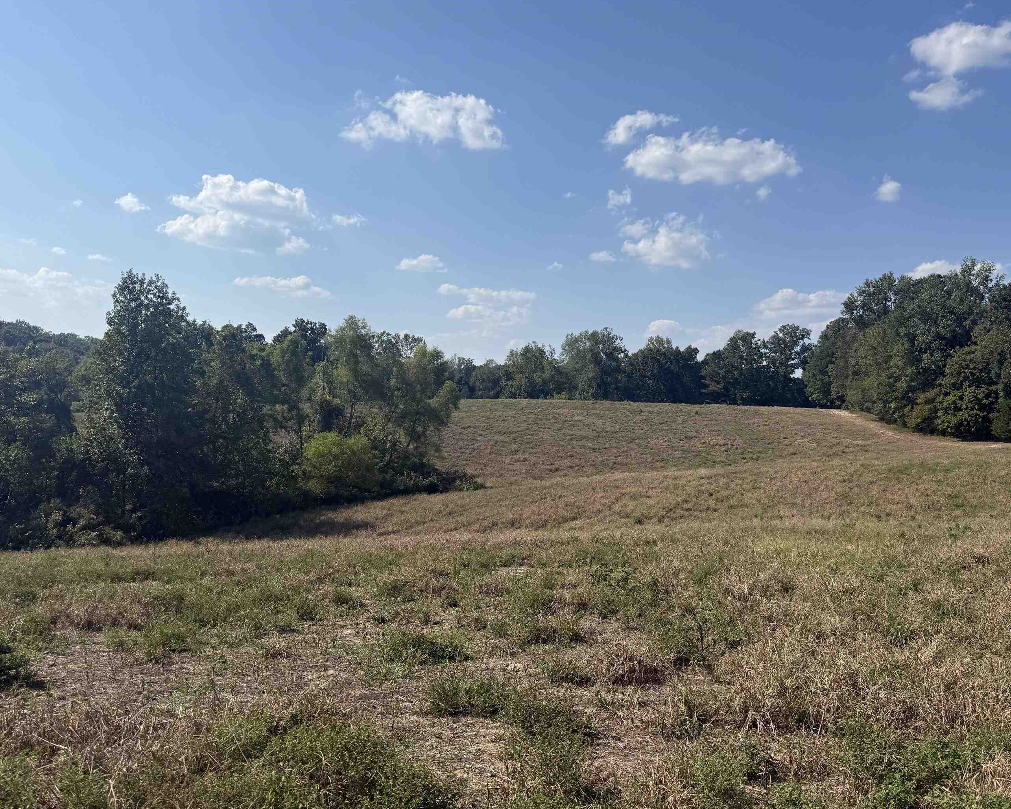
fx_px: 838
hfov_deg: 62.2
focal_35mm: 28
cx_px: 529
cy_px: 429
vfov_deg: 51.5
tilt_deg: -2.9
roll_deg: -3.6
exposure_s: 1/7353
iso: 80
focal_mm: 6.76
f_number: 1.78
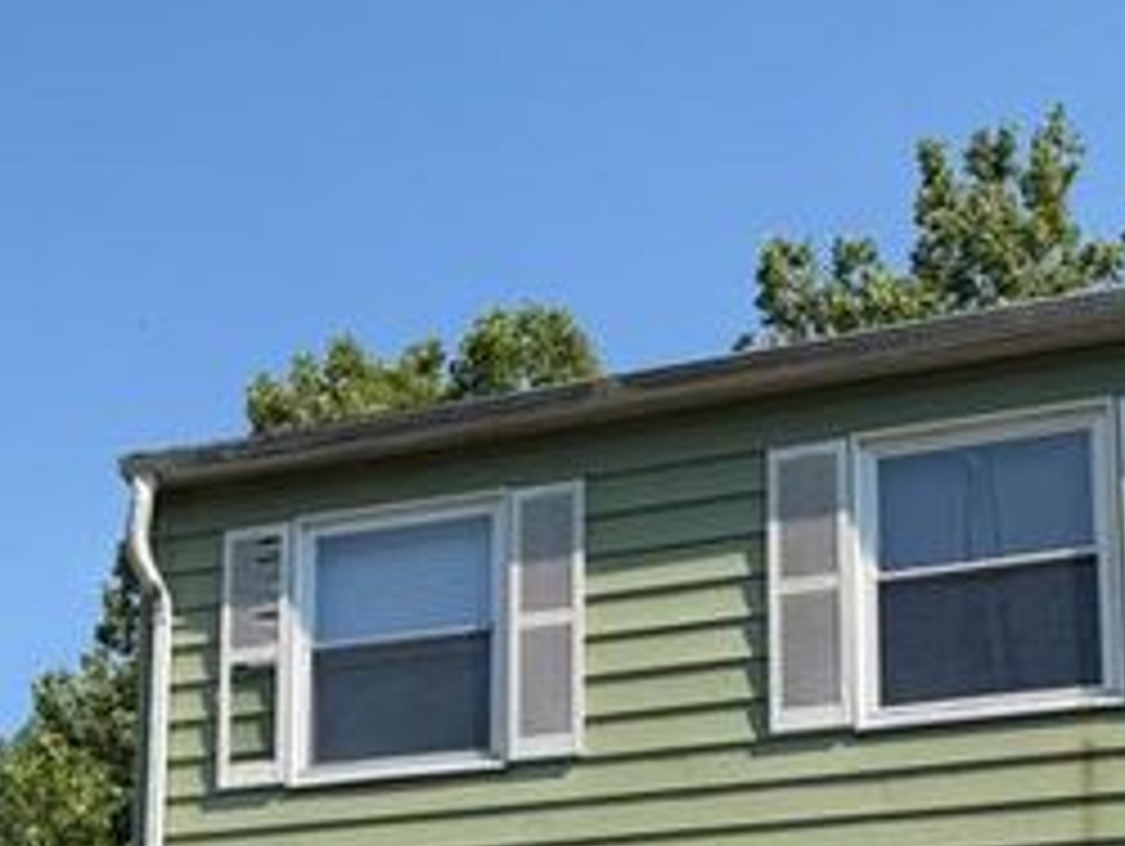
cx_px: 400
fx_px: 2082
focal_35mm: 64
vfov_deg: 21.3
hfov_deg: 30.1
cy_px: 1024
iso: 80
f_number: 1.78
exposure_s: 1/3584
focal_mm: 6.76
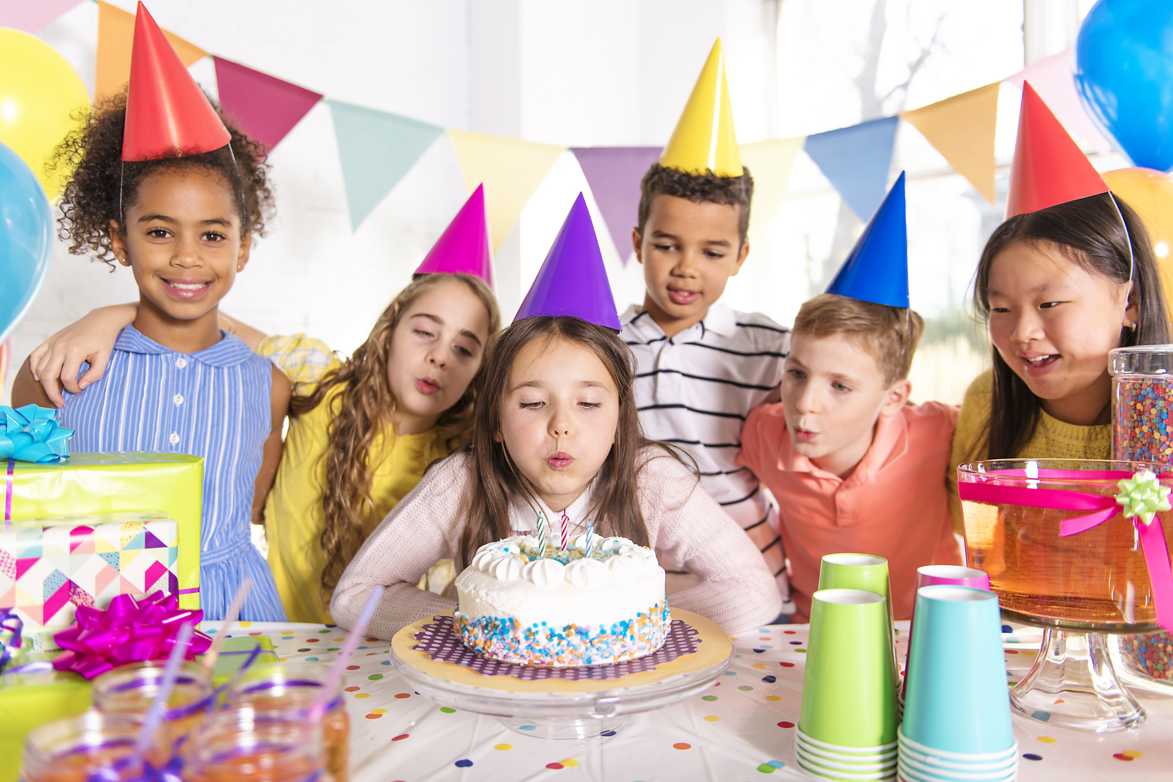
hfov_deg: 58.7
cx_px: 586
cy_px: 391
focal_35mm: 32
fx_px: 1043
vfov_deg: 41.1
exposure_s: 1/160
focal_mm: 32
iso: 64
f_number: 2.8
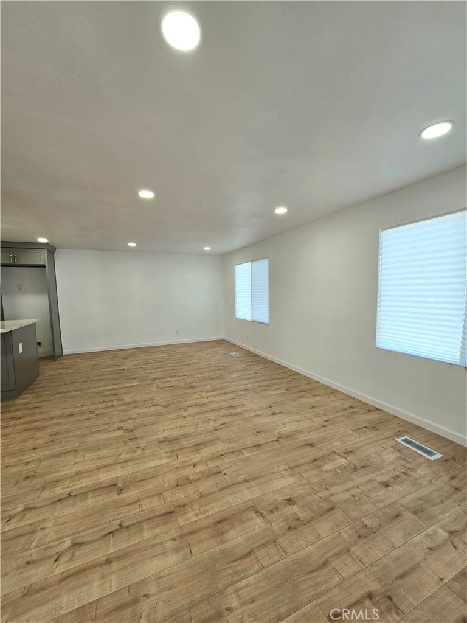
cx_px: 234
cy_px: 312
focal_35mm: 13
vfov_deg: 106.2
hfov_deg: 89.9
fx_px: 234
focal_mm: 2.2
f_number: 2.2
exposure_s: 1/120
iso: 64
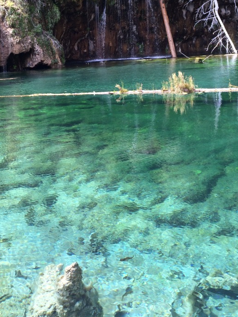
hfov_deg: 32.1
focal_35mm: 45
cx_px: 92
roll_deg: +3.5
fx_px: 412
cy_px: 73
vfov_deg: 40.7
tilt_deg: -5.7
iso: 32
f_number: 2.2
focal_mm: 4.15
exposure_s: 1/181
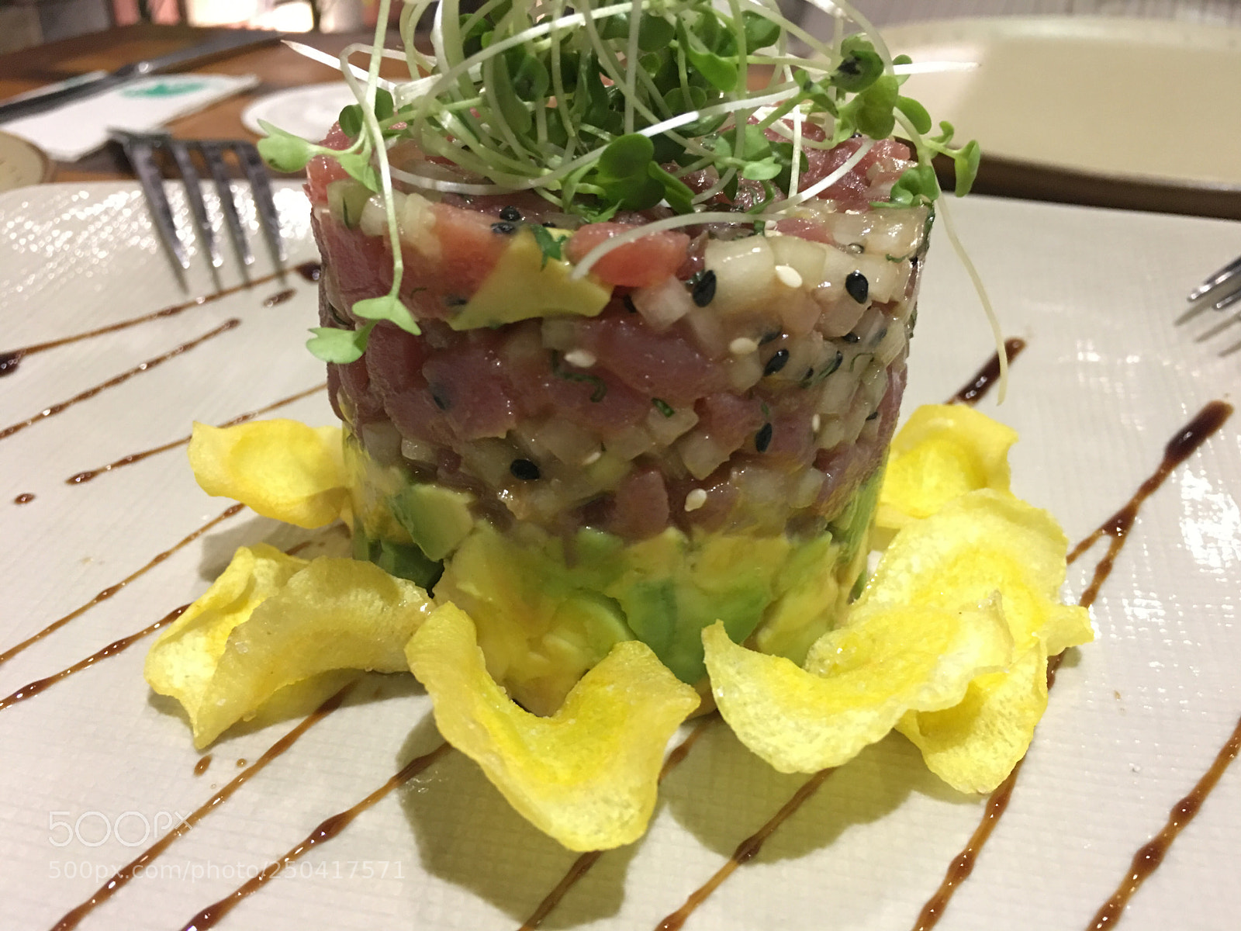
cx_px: 620
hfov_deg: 61.7
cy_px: 466
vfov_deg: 48.2
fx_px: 1040
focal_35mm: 29
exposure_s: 1/4
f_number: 2.2
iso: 100
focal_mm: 4.15
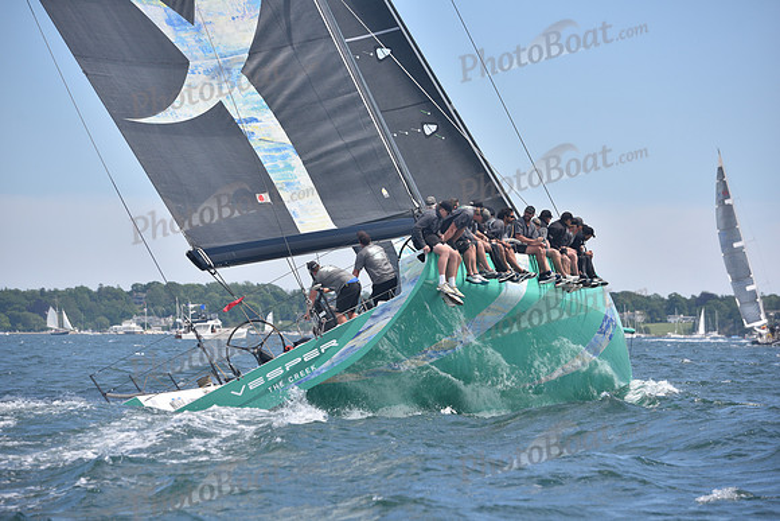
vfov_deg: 8.9
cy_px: 260
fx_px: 3359
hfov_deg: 13.2
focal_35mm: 155
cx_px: 390
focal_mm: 155
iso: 320
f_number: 5
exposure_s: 1/800
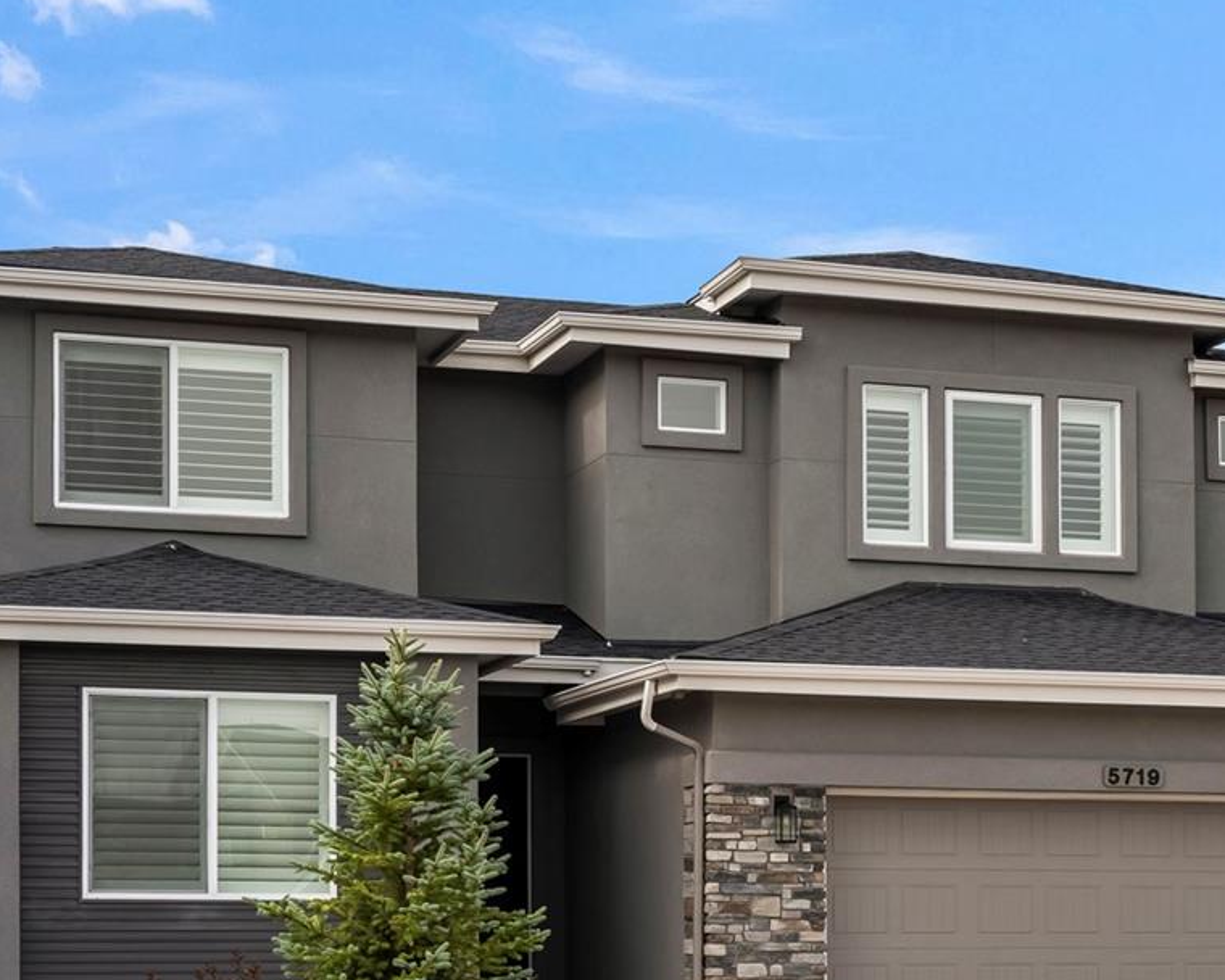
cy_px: 769
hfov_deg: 24.0
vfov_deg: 19.3
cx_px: 899
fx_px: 2849
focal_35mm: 79
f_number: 9
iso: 100
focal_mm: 39.8
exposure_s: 1/160
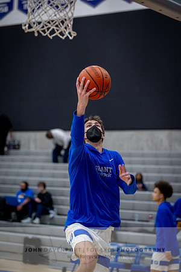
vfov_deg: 20.0
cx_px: 90
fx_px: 769
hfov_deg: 13.4
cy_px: 136
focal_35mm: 102
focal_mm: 102
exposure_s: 1/1000
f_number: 2.8
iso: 5600
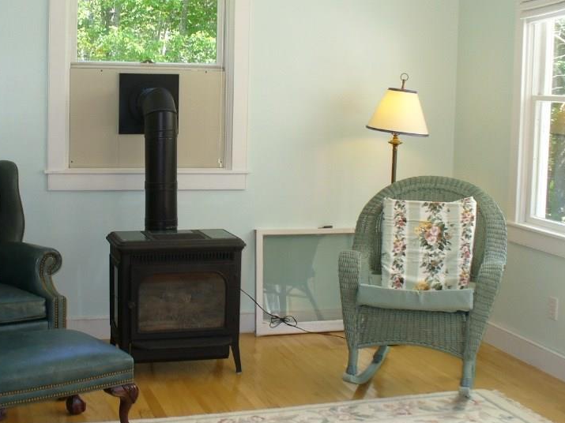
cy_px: 176
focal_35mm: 53
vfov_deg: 27.5
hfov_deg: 35.8
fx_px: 865
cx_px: 191
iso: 80
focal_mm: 6.1
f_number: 2.8
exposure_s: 1/60
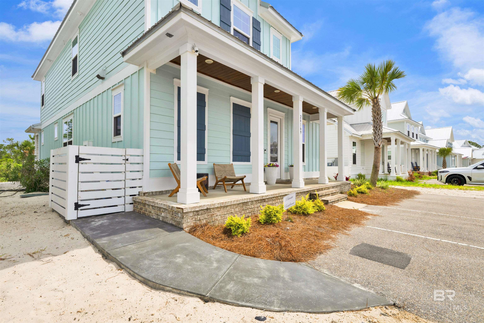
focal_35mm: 16
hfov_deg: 95.0
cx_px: 242
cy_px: 162
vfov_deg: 72.1
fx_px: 222
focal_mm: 16.5
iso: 400
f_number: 11
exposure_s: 1/1250
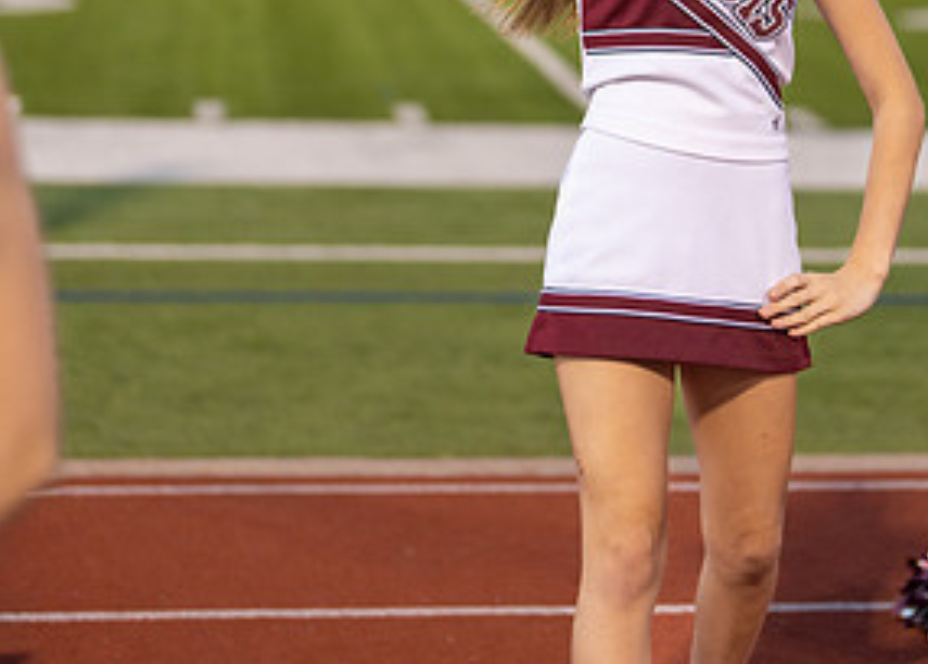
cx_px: 736
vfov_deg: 11.9
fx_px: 3139
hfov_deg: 16.7
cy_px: -49
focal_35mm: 119
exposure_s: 1/1000
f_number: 1.2
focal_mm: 50
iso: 400
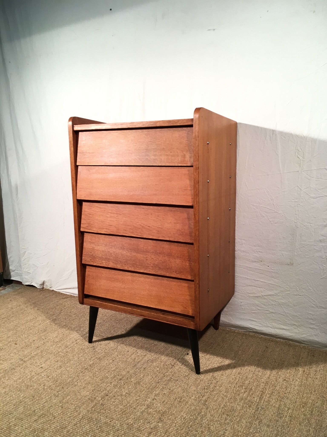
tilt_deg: -11.8
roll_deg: +0.4
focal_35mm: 29
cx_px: 164
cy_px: 218
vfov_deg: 61.7
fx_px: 365
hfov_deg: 48.2
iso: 40
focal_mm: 4.15
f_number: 2.2
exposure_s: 1/33
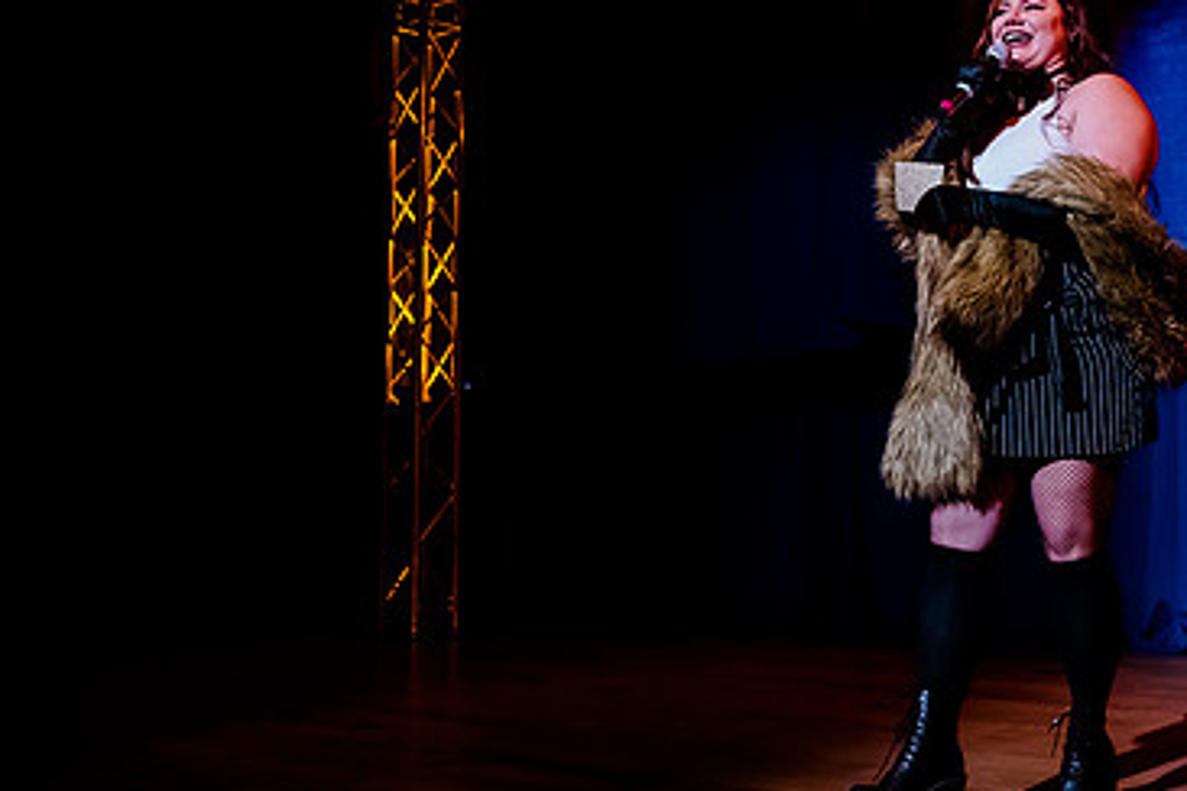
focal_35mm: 47
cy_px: 218
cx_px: 788
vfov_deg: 28.3
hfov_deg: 41.4
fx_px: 1550
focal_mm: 24
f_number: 2.8
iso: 5000
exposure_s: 1/100
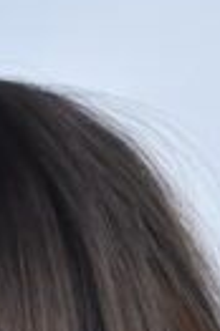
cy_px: 935
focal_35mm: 349
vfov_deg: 5.6
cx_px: -37
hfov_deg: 3.9
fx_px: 3207
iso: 1600
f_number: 8
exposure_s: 1/80
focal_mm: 38
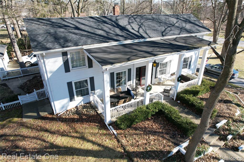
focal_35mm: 22
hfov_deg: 78.6
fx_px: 149
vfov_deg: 57.2
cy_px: 81
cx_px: 122
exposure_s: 1/500
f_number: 2.8
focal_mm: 8.38
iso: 130
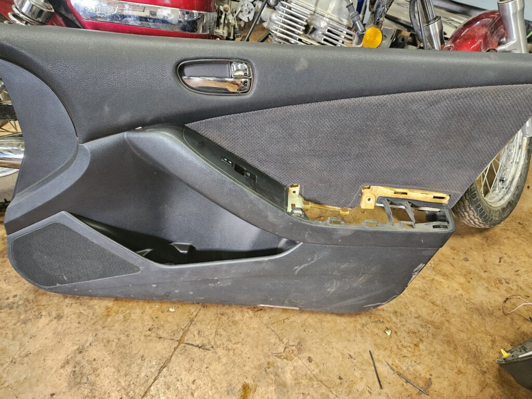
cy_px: 200
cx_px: 266
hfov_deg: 73.9
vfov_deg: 58.9
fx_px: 353
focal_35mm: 23
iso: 1000
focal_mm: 5.4
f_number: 1.8
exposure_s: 1/120
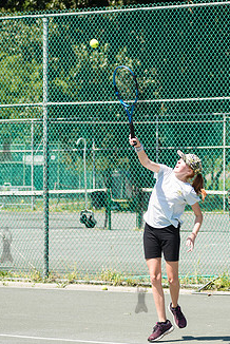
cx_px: 178
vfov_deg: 11.7
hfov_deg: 7.9
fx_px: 1673
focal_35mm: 175
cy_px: 221
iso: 125
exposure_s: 1/800
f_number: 5
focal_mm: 80
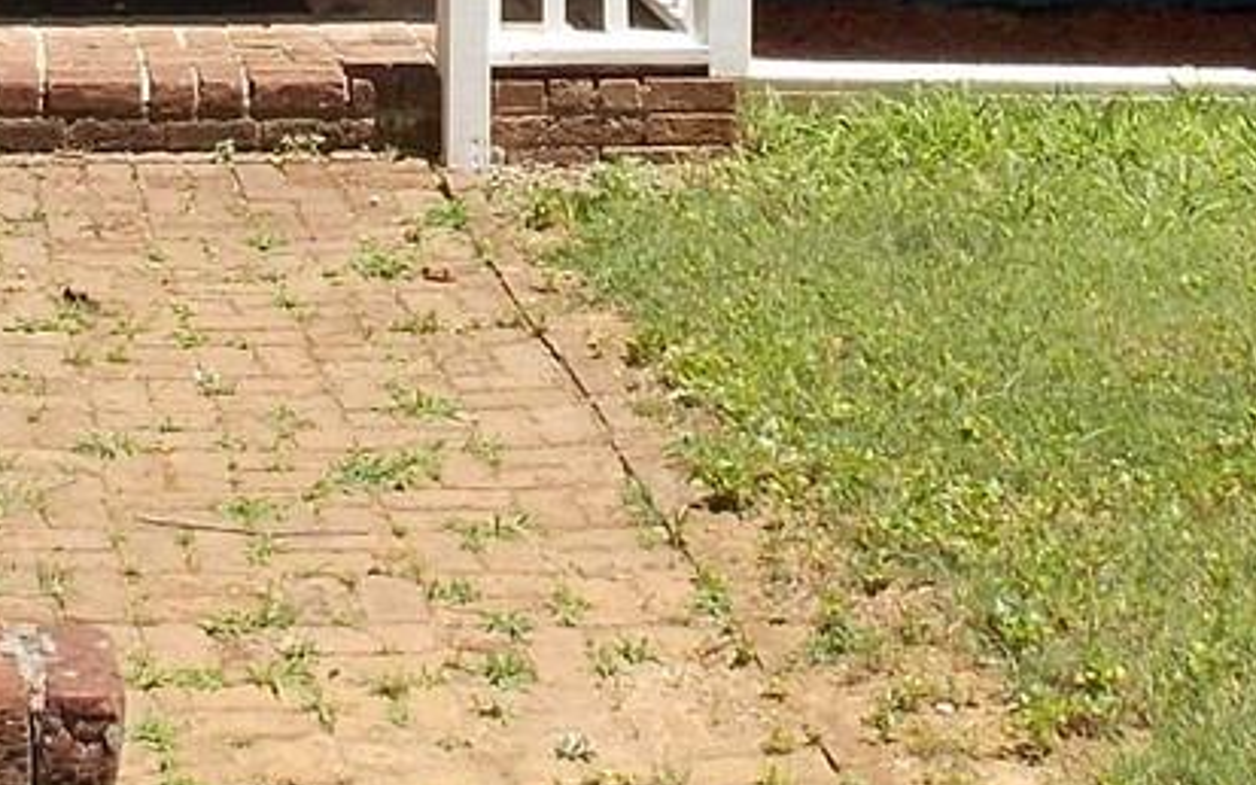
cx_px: 222
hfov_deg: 17.1
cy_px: -590
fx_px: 4141
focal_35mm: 121
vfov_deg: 10.3
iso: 80
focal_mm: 4
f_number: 3.1
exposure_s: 1/640
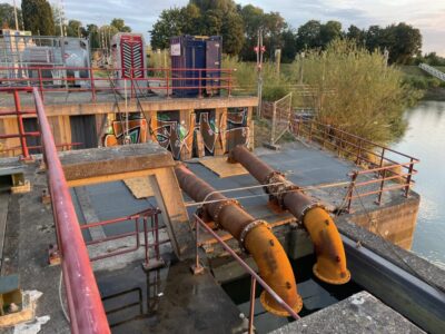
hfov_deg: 67.3
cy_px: 167
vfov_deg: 53.1
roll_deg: -0.7
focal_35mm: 26
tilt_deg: -17.6
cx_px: 222
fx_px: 334
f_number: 1.6
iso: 125
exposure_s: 1/110
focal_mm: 4.2
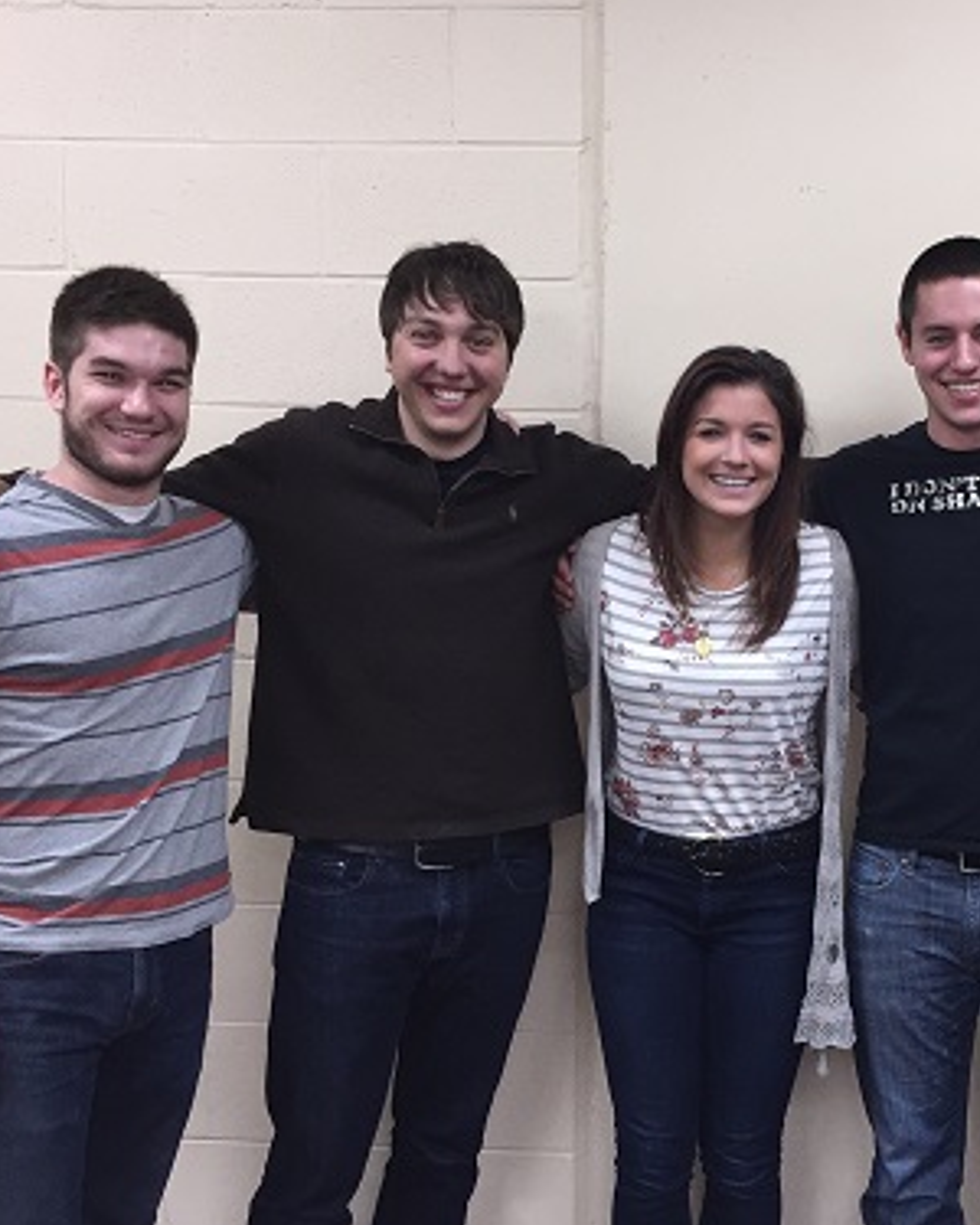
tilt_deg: -6.9
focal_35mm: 49
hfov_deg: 30.2
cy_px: 662
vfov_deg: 38.0
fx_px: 1777
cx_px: 768
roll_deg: -0.8
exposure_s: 1/30
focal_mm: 4.15
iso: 64
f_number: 2.2
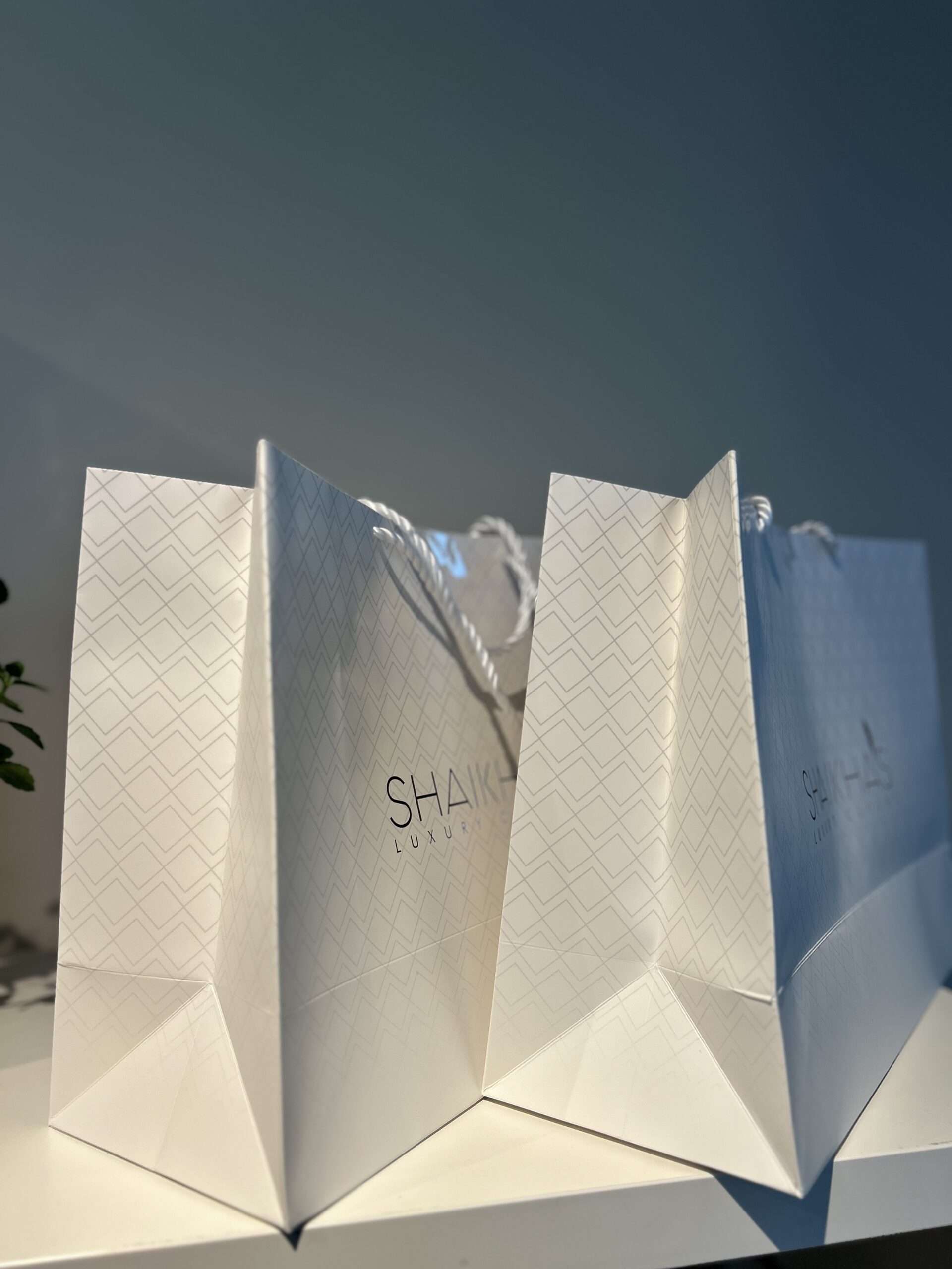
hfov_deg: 53.1
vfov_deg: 67.3
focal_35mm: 26
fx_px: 953
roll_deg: -1.0
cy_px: 634
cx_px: 476
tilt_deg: +0.9
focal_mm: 5.7
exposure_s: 1/539
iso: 50
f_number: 1.5
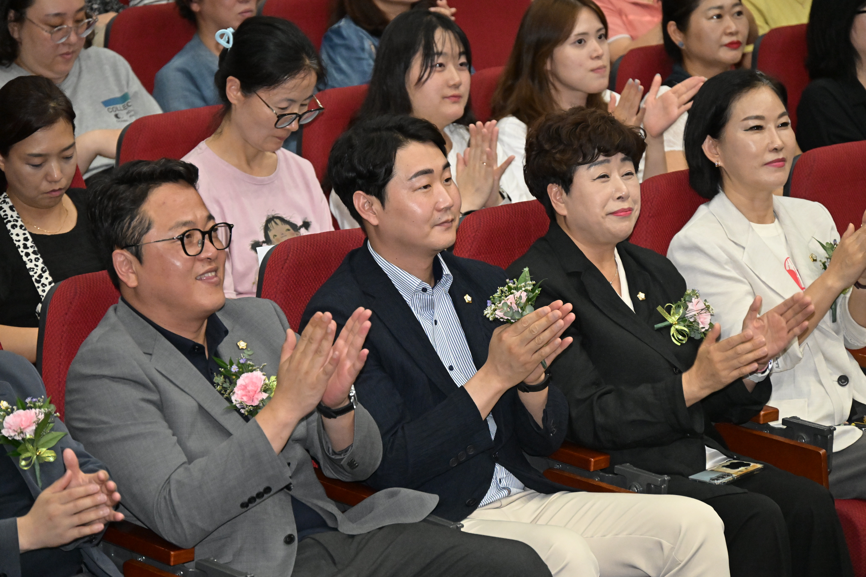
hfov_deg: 12.8
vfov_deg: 8.6
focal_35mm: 160
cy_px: 288
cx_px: 433
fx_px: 3849
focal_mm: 160
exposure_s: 1/250
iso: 6400
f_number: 6.3
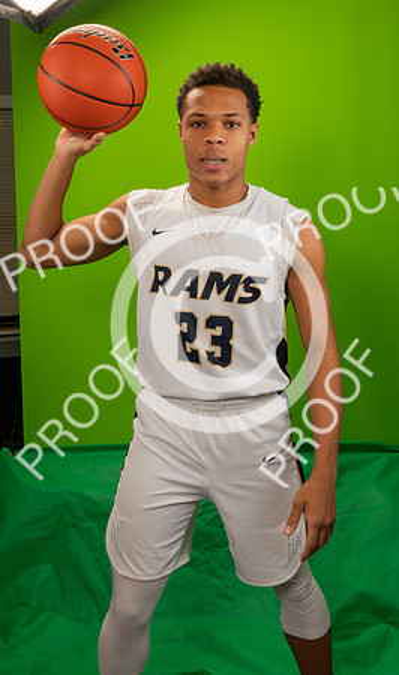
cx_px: 189
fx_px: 840
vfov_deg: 43.6
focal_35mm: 46
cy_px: 267
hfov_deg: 26.7
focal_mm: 24
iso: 800
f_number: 20
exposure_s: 1/60
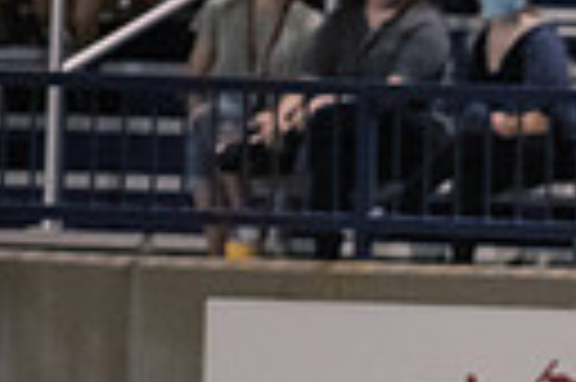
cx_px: 1220
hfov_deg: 1.5
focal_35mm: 1358
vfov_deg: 1.0
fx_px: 21700
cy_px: 465
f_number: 2.8
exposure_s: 1/800
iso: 6400
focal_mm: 300
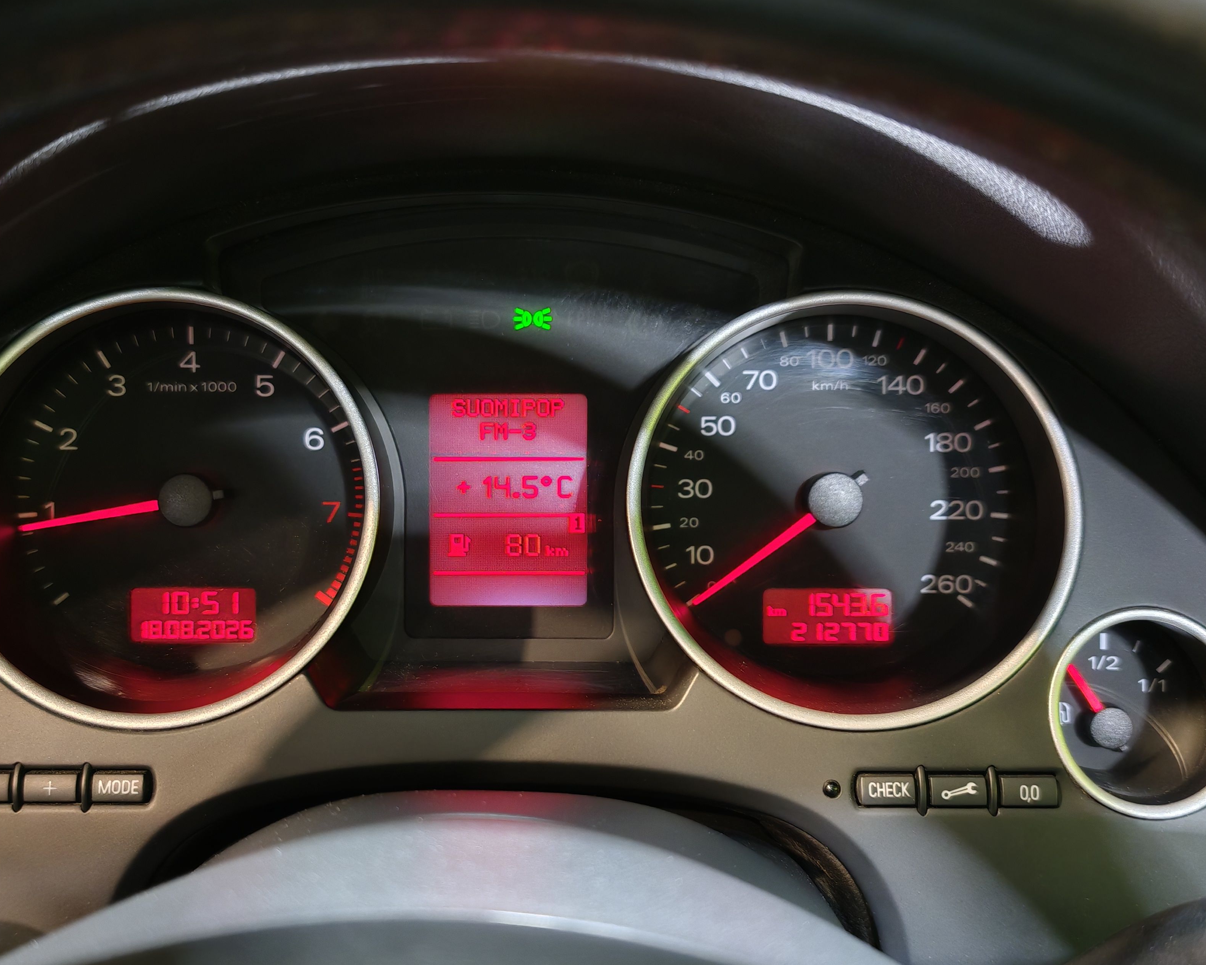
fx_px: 1214
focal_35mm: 34
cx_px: 506
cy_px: 523
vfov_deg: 43.3
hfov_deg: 52.6
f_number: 1.4
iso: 160
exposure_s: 1/33
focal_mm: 6.83
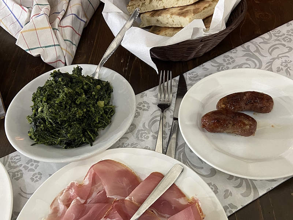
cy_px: 110
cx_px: 146
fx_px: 220
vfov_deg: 53.1
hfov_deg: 67.3
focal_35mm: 26
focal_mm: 4.25
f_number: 1.8
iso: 400
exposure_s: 1/33
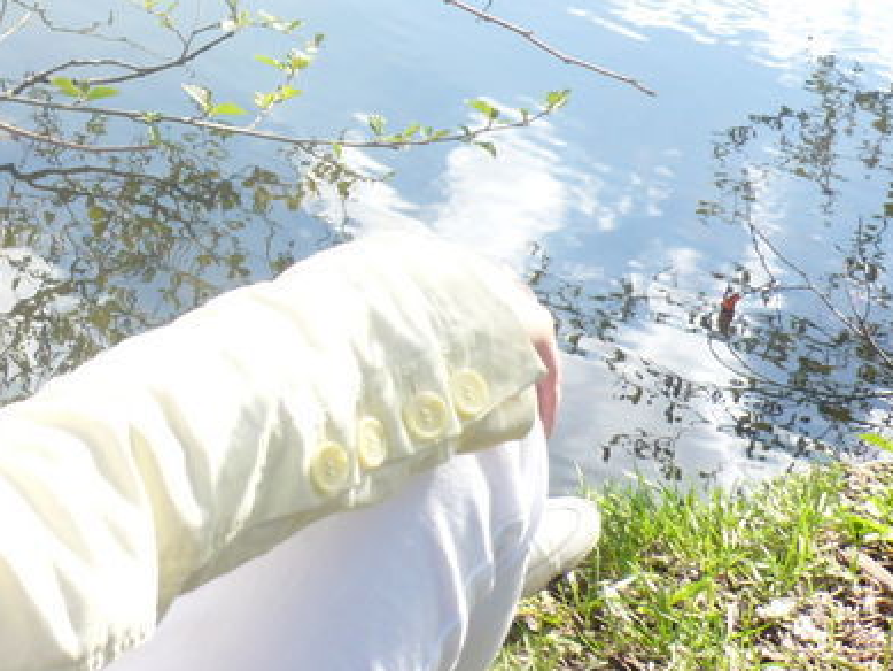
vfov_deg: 17.6
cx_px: -108
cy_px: -54
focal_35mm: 81
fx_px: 2090
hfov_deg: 22.6
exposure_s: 1/160
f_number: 2.8
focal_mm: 5.8
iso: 100
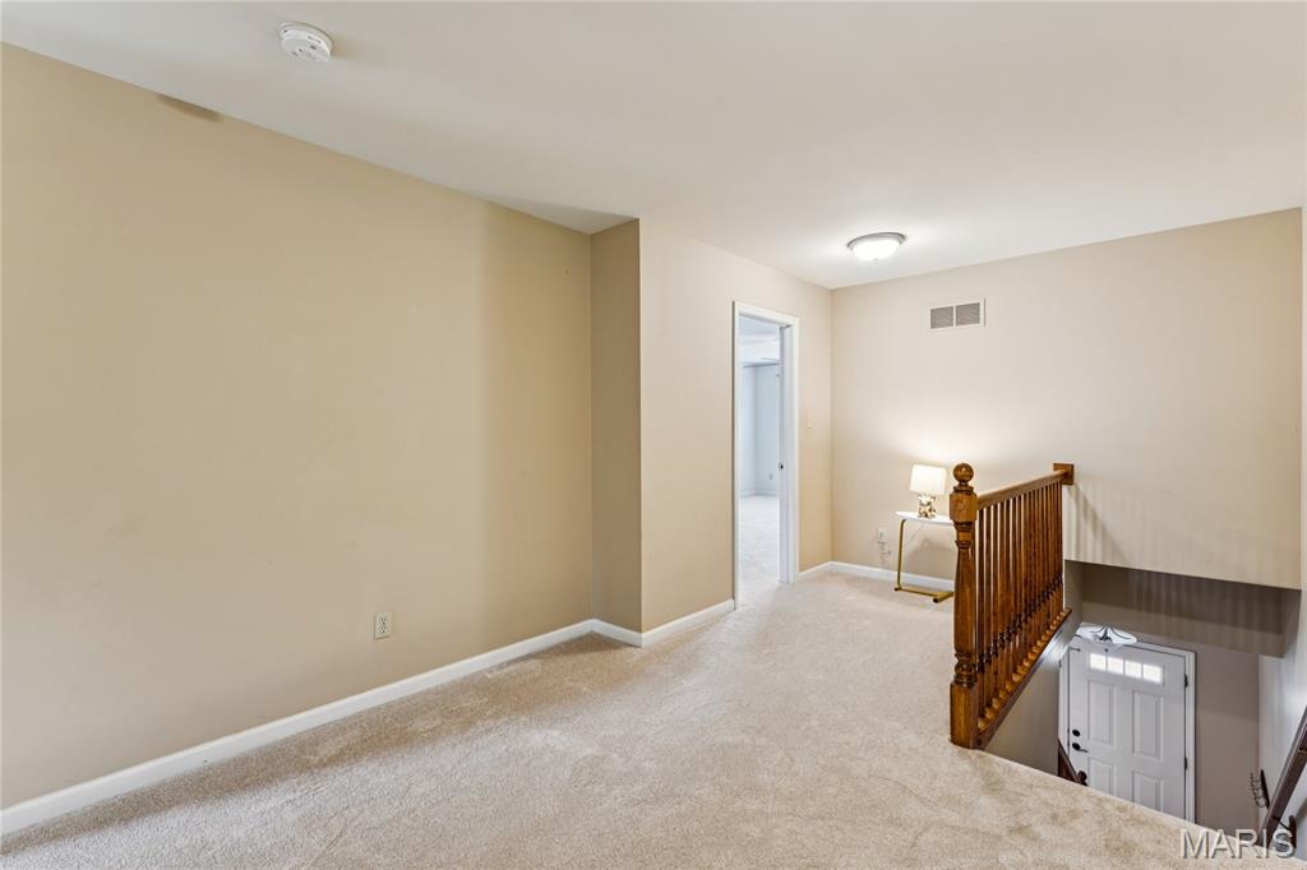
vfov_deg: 73.4
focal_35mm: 16
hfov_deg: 96.4
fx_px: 584
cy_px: 435
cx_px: 654
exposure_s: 1
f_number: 13
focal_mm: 16.1
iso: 200
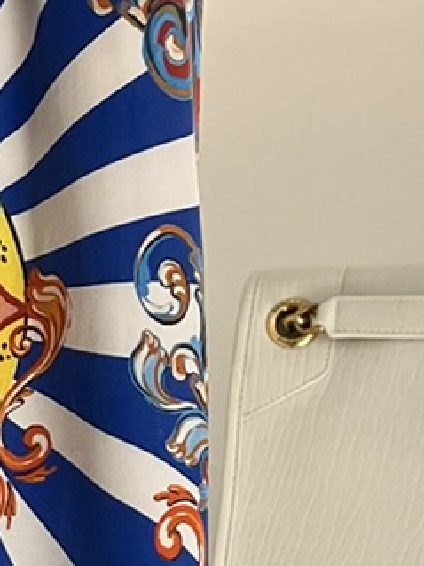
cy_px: 596
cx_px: -264
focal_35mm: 167
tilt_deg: -3.7
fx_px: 2729
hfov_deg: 8.6
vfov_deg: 11.7
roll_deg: +2.7
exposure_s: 1/121
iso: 100
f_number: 1.5
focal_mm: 5.7
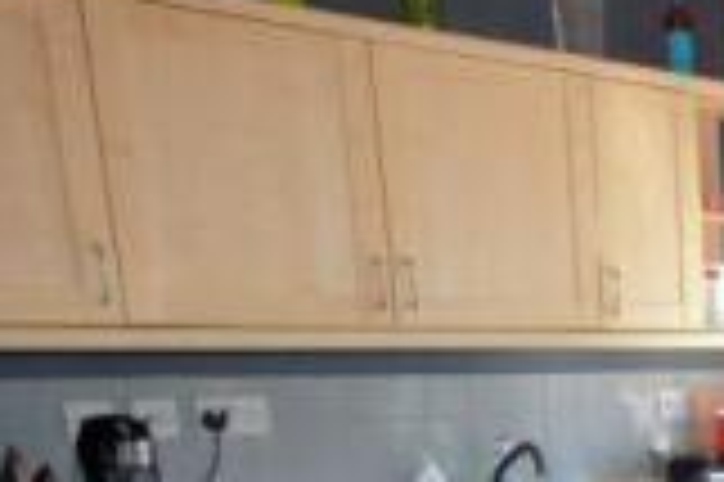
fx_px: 1226
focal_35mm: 61
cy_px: 635
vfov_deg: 20.2
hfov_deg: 25.4
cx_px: 1070
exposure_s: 1/160
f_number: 6.3
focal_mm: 10
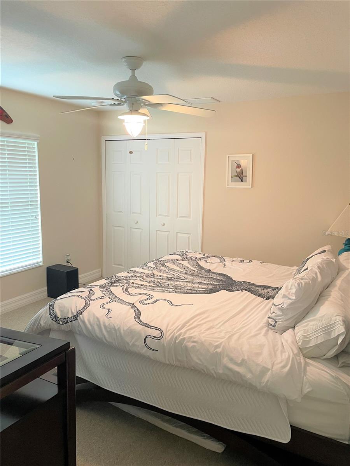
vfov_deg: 67.3
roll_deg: -1.4
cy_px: 233
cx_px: 175
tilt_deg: -8.1
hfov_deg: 53.1
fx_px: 351
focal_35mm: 26
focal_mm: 4.2
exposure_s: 1/60
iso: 200
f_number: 1.6
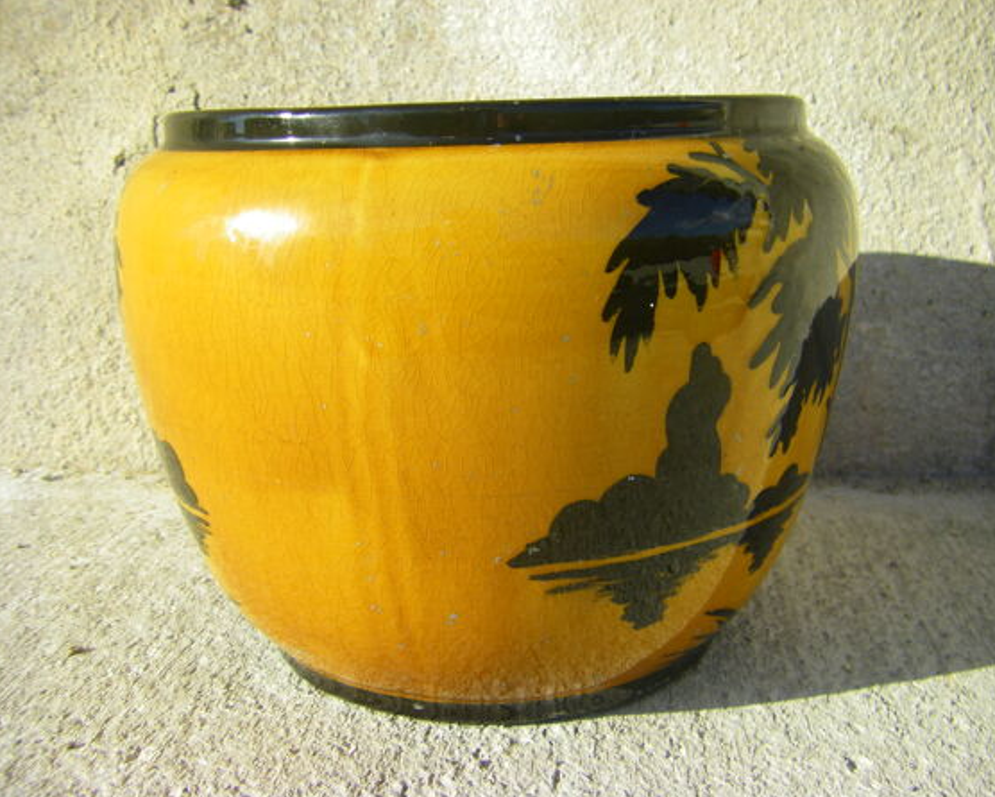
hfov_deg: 45.8
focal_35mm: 40
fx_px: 1178
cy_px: 401
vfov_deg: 37.3
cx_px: 519
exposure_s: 1/125
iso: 64
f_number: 7
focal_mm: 6.3
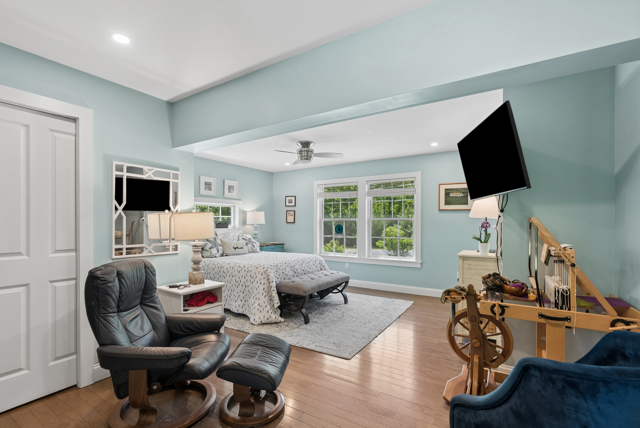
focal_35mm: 16
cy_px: 214
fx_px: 285
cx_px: 320
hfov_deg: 96.7
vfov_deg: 73.8
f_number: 7.1
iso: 320
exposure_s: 1/25
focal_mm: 16
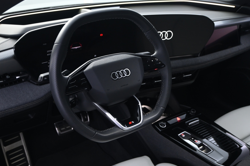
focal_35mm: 37
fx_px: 256
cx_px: 120
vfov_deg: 36.1
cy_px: 80
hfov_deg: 52.1
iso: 1000
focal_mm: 22.5
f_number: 4
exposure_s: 1/8
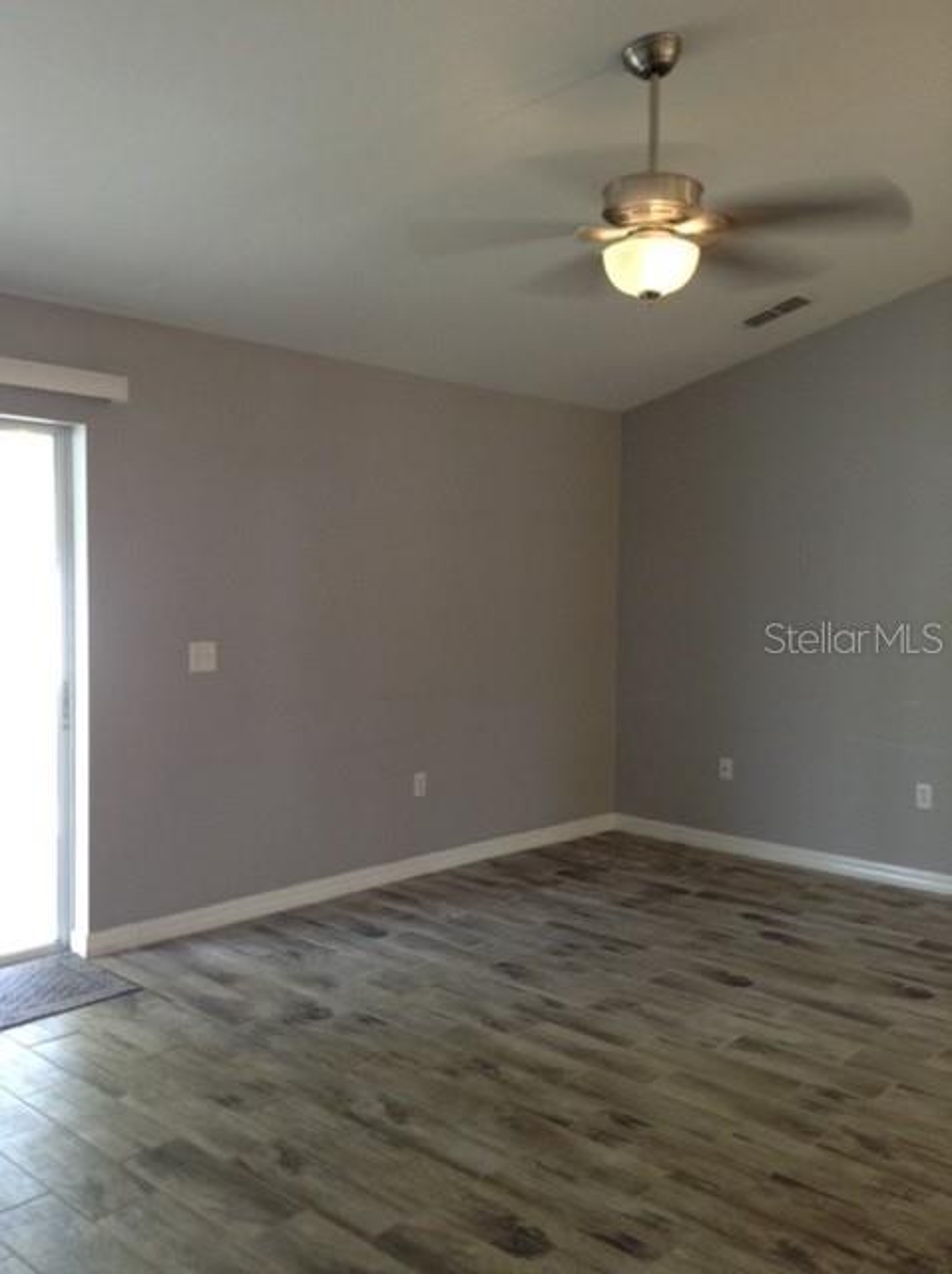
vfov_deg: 55.4
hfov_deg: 42.8
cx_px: 476
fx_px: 1213
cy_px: 637
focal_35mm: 33
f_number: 2.4
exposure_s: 1/25
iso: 80
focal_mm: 3.3
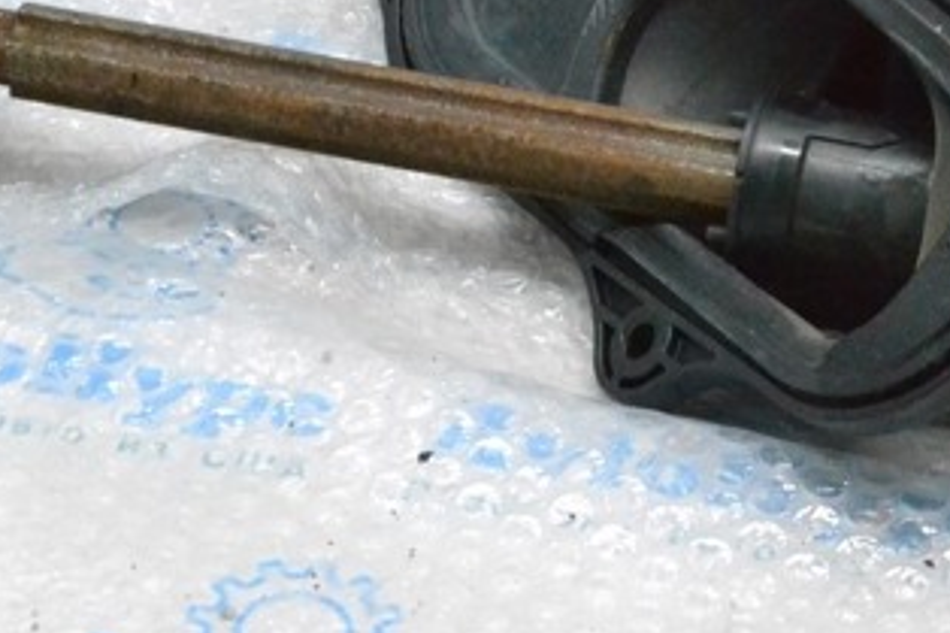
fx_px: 4431
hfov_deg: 12.2
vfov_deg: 8.1
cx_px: 369
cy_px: 3
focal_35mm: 168
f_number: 11
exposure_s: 1/160
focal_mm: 55
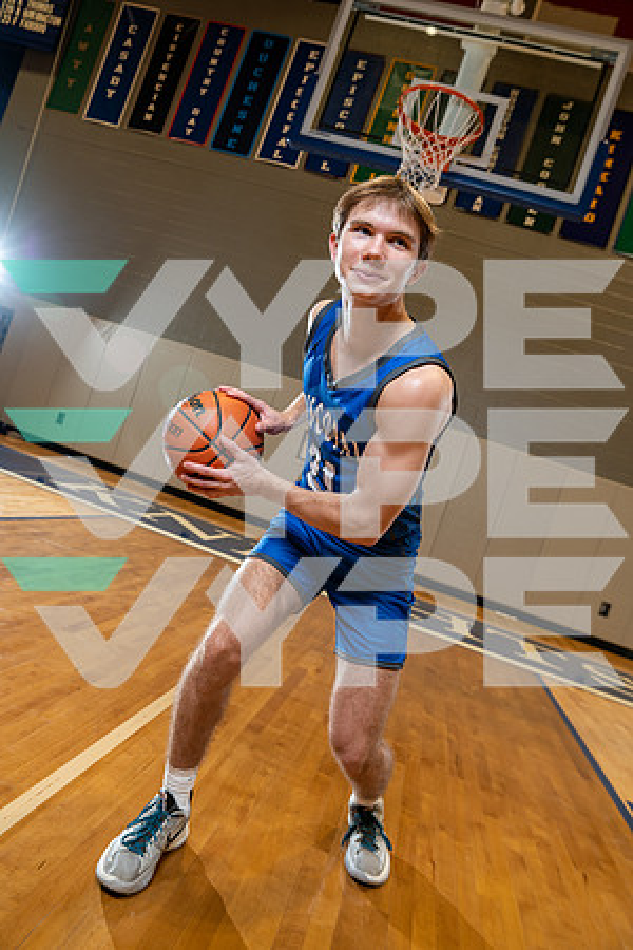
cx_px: 316
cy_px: 475
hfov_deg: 51.3
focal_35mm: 25
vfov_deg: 71.5
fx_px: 659
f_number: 4
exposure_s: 1/125
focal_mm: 25
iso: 400
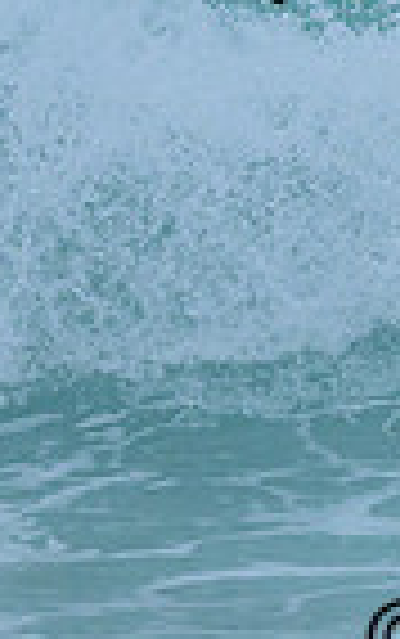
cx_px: 571
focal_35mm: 4340
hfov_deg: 0.3
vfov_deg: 0.5
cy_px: -80
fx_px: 75546
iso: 900
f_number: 6.3
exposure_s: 1/2500
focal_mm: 800
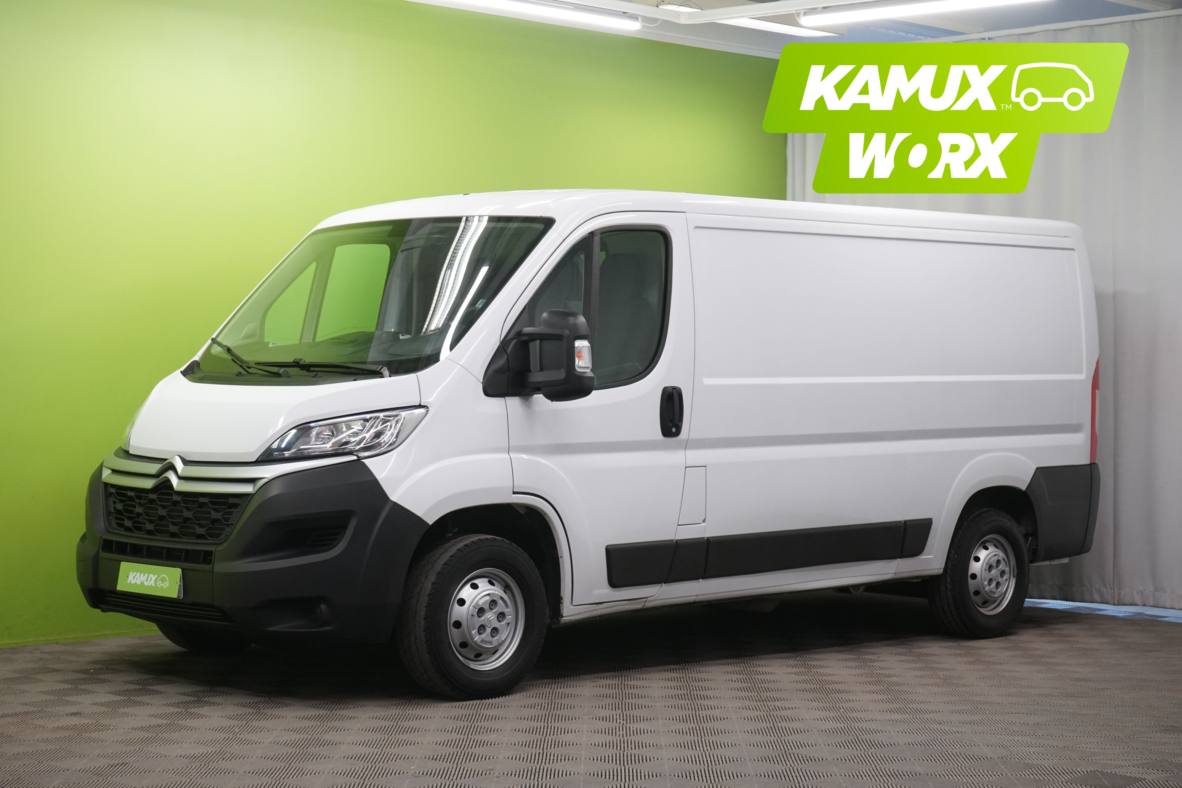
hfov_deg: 30.5
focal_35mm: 66
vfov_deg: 20.6
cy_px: 394
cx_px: 591
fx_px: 2167
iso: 2000
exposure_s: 1/25
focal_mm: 66
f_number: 9
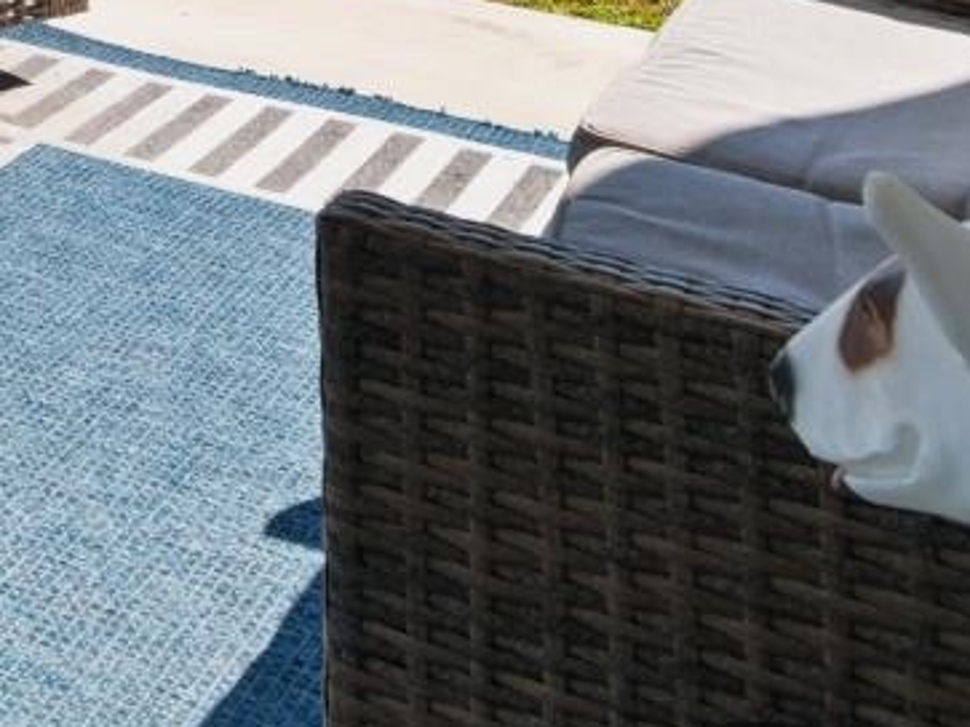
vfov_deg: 16.1
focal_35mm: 73
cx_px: -743
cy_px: -679
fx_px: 2045
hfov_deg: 20.0
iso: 100
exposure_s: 1/200
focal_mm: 11.5
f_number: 7.1
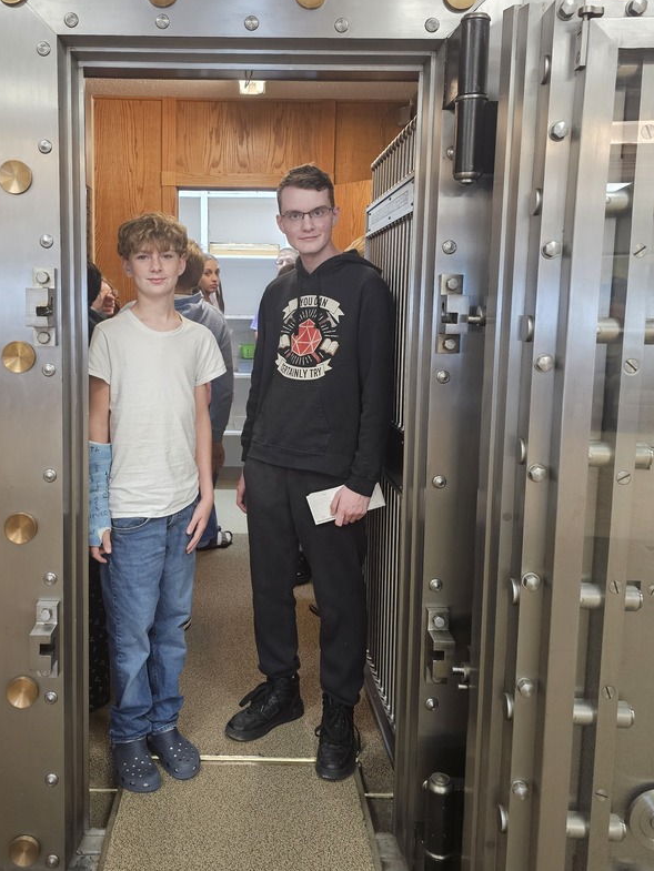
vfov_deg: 59.8
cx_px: 245
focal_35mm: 30
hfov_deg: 46.4
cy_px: 394
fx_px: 756
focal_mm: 6.3
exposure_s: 1/120
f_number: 1.7
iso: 400
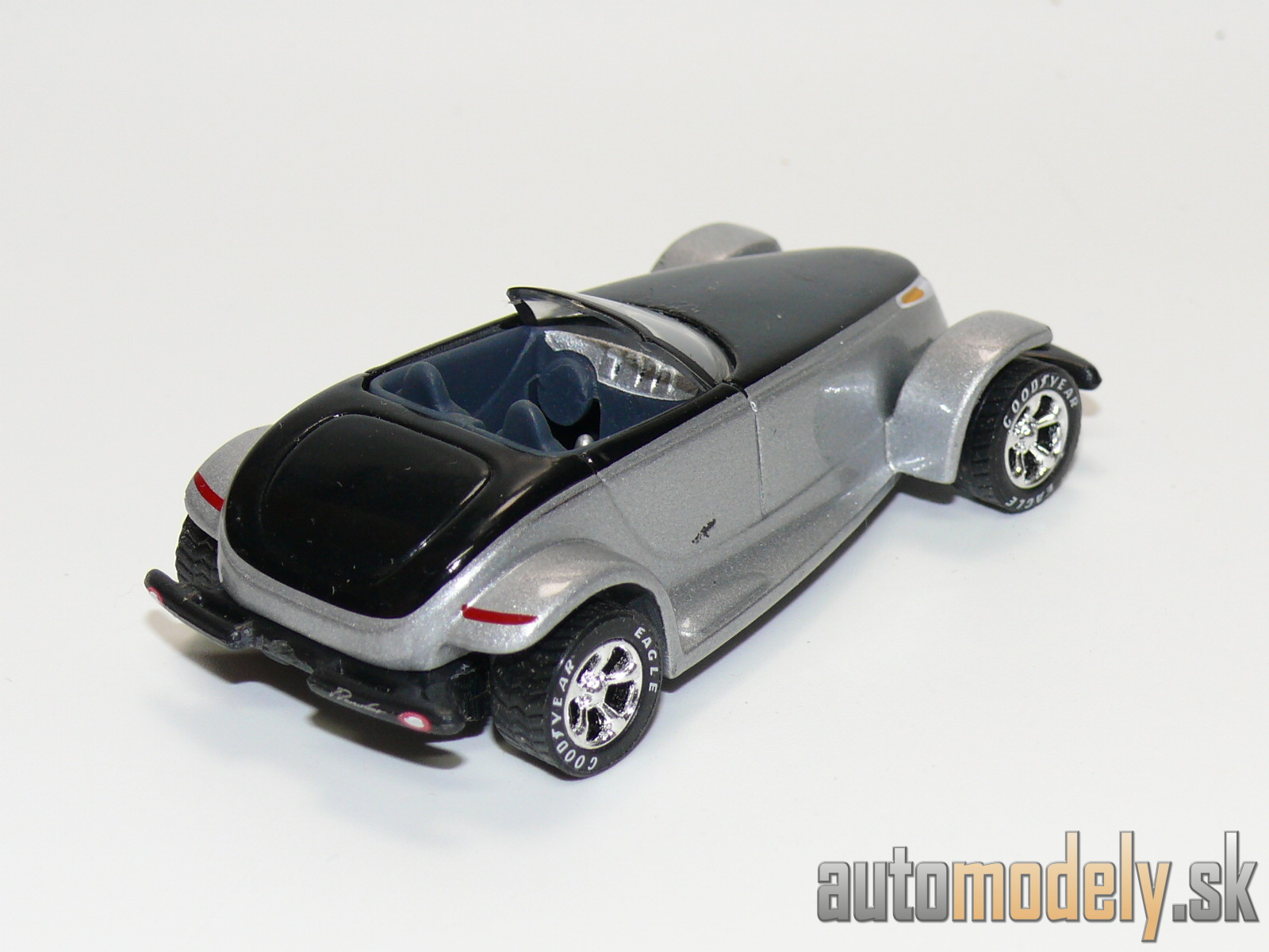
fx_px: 3776
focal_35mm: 103
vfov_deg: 14.4
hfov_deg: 19.1
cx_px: 634
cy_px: 476
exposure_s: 1/30
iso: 100
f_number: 4
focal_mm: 13.4
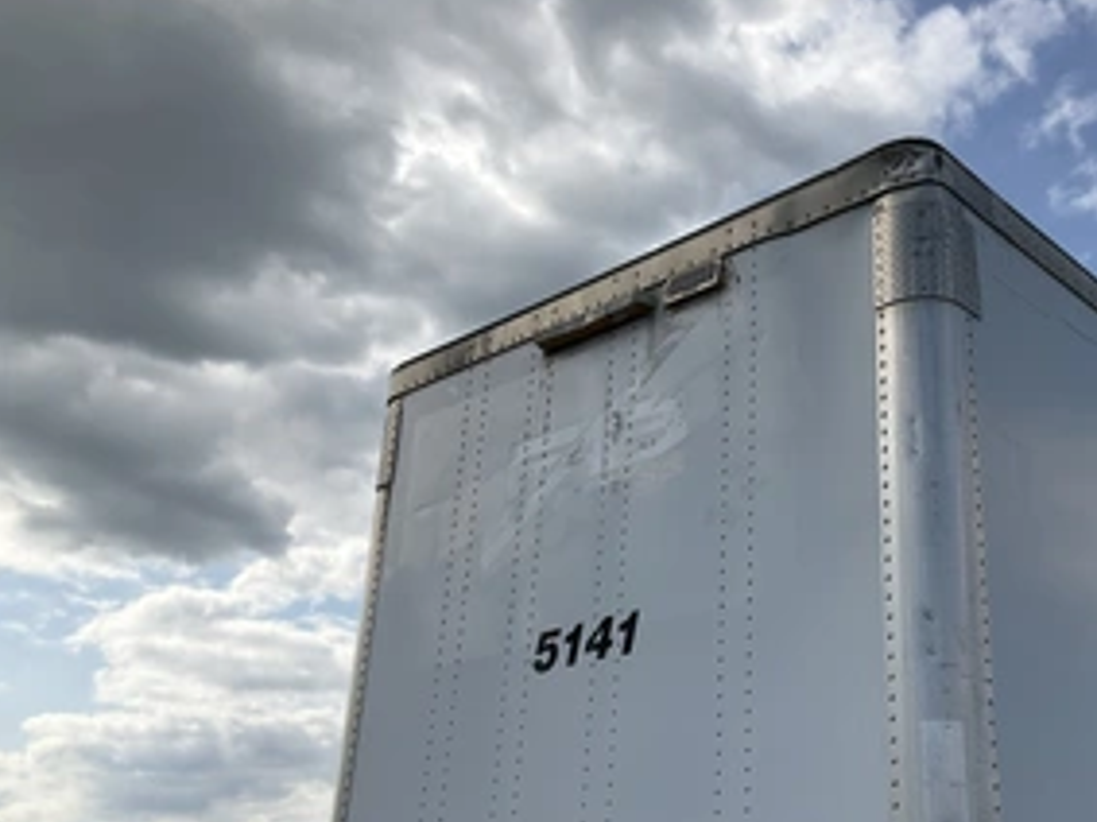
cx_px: 729
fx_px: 1299
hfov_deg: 45.1
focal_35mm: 41
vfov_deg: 35.1
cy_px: 461
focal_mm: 3
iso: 25
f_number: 1.8
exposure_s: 1/2959
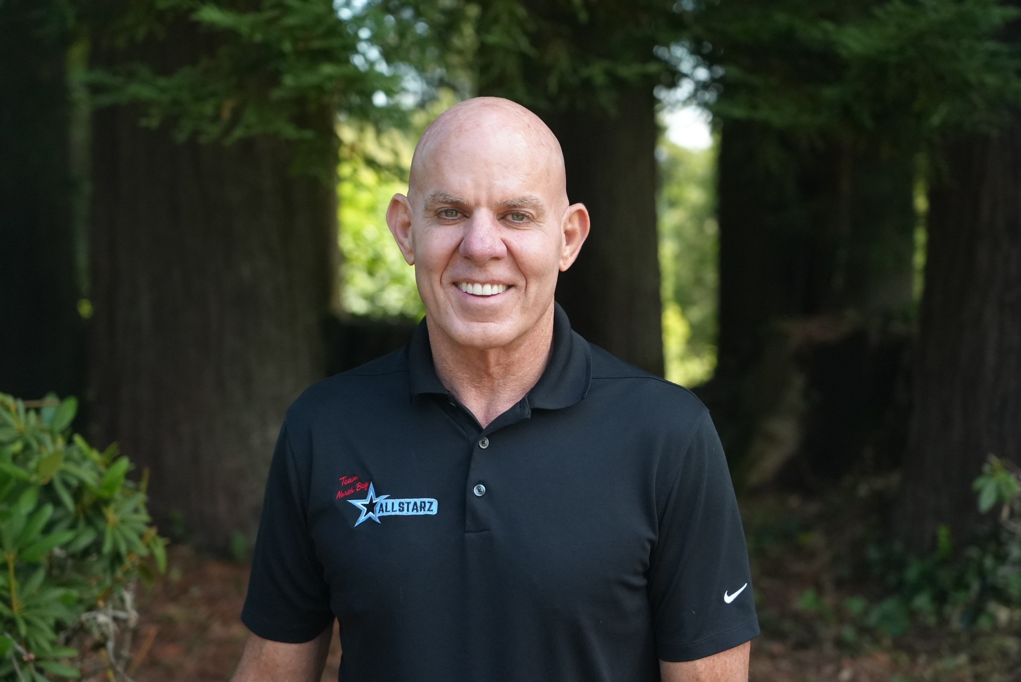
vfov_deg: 23.0
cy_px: 341
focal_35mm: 59
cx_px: 510
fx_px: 1674
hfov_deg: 33.9
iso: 4000
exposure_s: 1/160
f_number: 4
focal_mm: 59
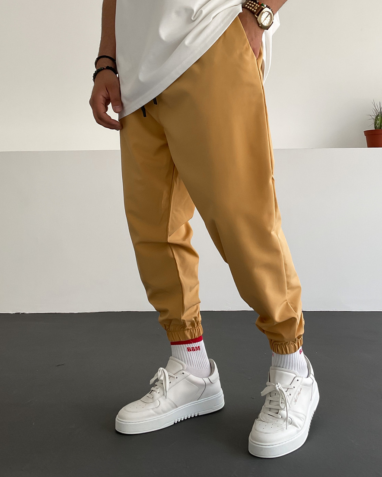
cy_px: 192
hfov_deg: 36.4
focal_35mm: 41
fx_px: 579
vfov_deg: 44.6
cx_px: 220
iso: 32
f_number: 1.8
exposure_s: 1/120
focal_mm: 3
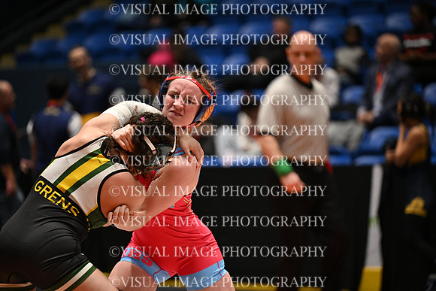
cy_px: 146
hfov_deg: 12.4
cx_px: 218
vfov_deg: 8.3
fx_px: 1999
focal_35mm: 165
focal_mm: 165
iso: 3200
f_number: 2.8
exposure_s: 1/960
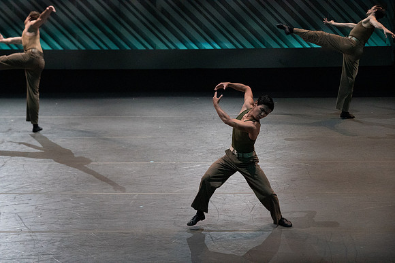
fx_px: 1141
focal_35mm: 104
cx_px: 198
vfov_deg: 13.2
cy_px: 132
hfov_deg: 19.6
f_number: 7.1
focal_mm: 104
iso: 16000
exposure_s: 1/400
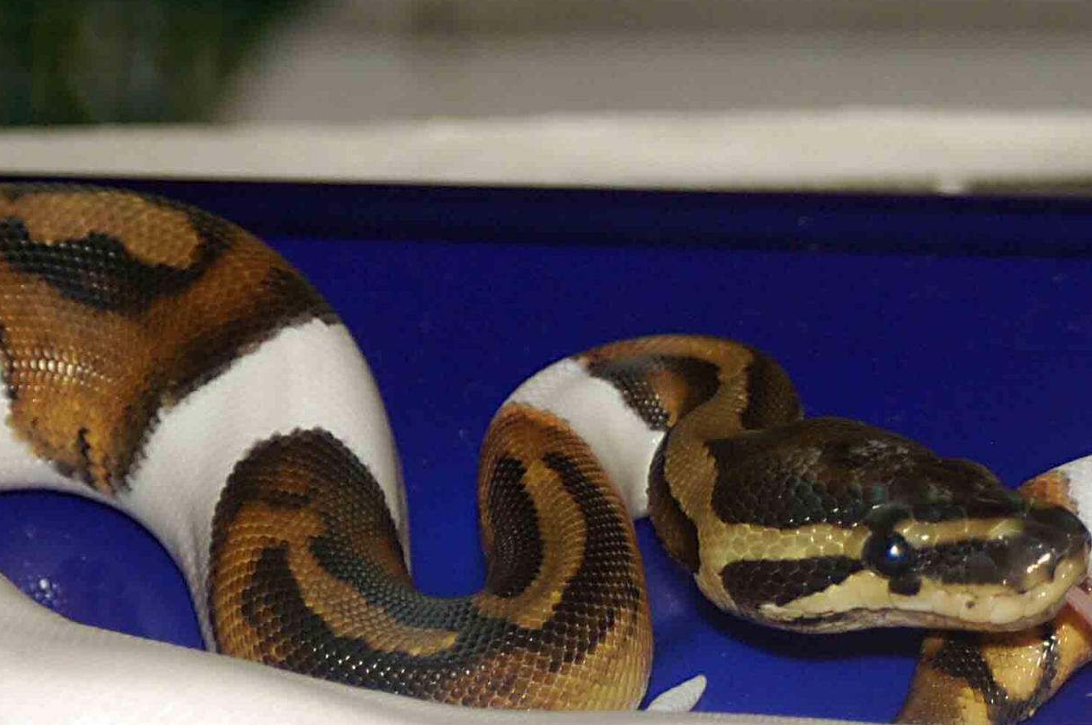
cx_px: 589
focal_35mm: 168
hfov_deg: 12.2
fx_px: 5091
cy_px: 522
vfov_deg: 8.1
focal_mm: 55
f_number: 4.2
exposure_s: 1/60
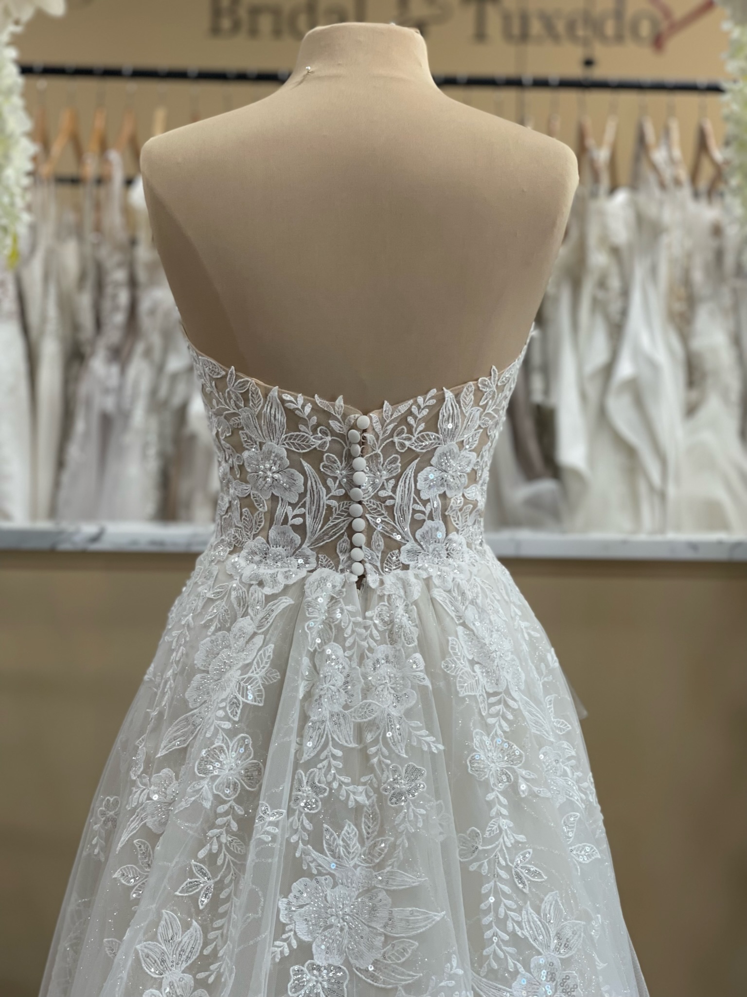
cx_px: 374
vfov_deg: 30.3
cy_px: 498
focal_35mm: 64
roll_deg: -0.9
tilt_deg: -2.3
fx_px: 1842
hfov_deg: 22.9
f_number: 2.2
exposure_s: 1/120
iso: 64
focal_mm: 7.5
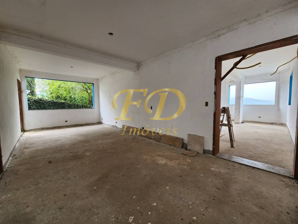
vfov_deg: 89.9
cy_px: 112
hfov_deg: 106.2
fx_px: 112
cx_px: 149
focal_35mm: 13
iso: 64
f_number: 2.2
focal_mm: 2.2
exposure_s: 1/120
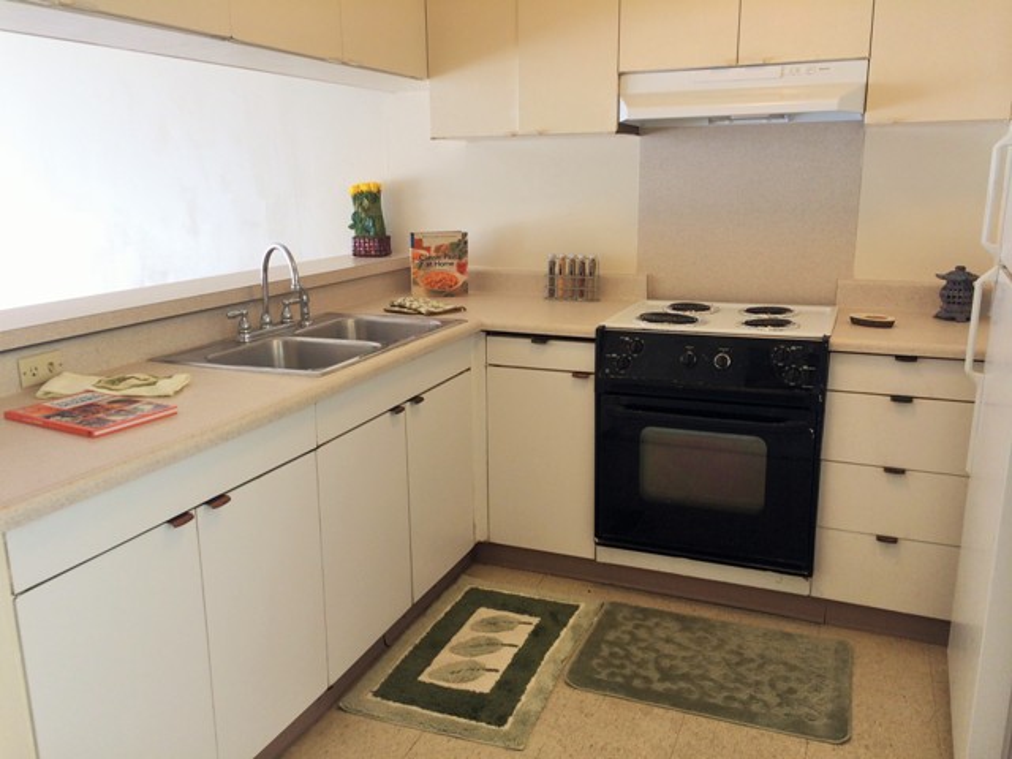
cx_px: 506
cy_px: 380
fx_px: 877
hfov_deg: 60.0
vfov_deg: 46.8
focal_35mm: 30
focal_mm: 4.12
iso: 40
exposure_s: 1/60
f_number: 2.2
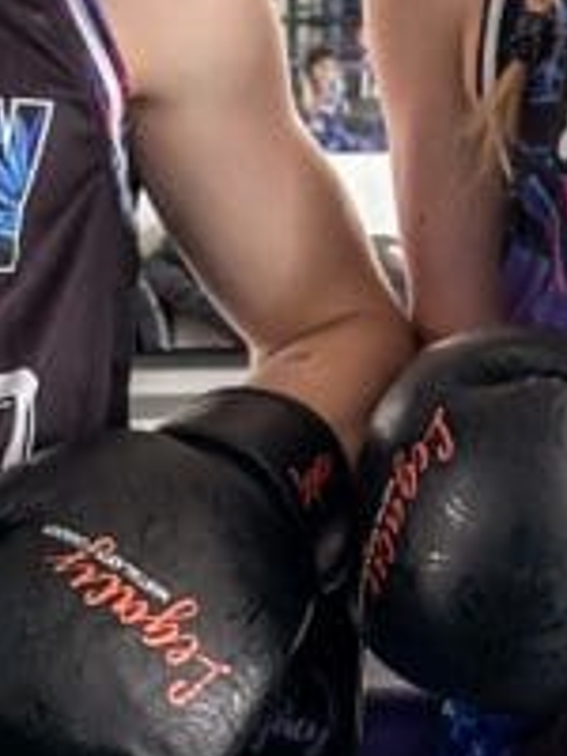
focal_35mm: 246
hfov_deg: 6.0
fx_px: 5373
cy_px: 261
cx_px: 299
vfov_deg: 8.0
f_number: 1.78
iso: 64
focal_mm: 6.86
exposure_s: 1/121
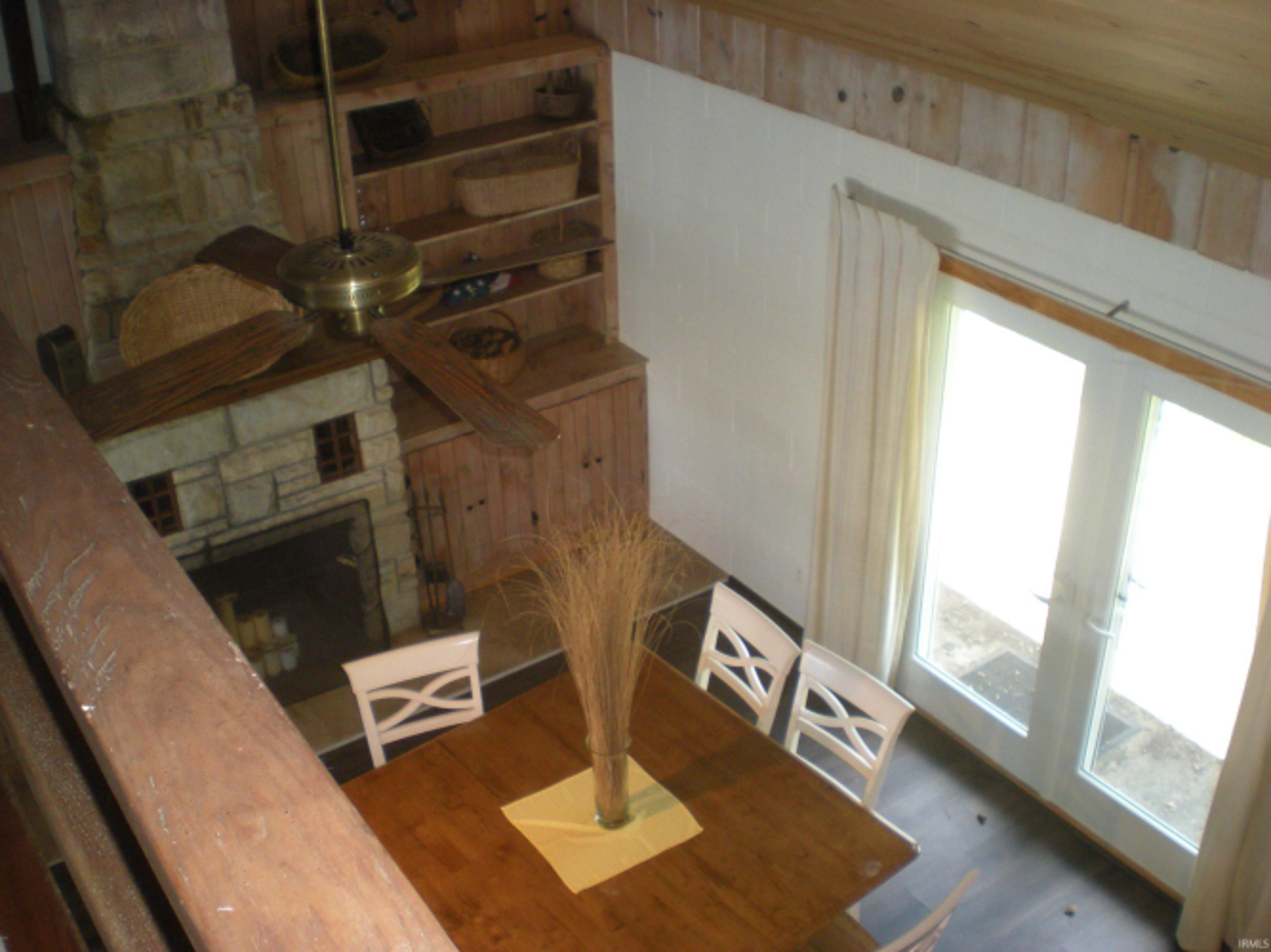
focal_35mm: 38
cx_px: 636
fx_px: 1395
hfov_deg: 49.0
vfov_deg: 37.7
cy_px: 476
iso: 225
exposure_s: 1/30
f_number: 3.1
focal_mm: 6.3
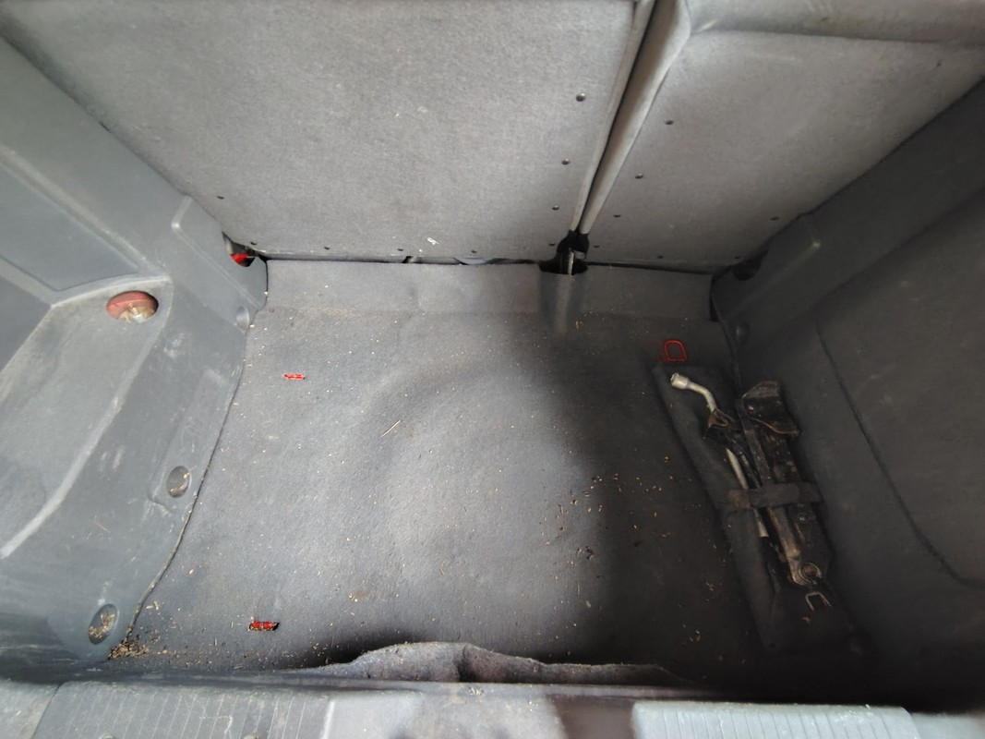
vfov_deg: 78.1
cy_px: 370
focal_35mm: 16
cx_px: 492
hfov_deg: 94.5
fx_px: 455
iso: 1408
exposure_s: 1/24
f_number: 2.2
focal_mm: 2.13
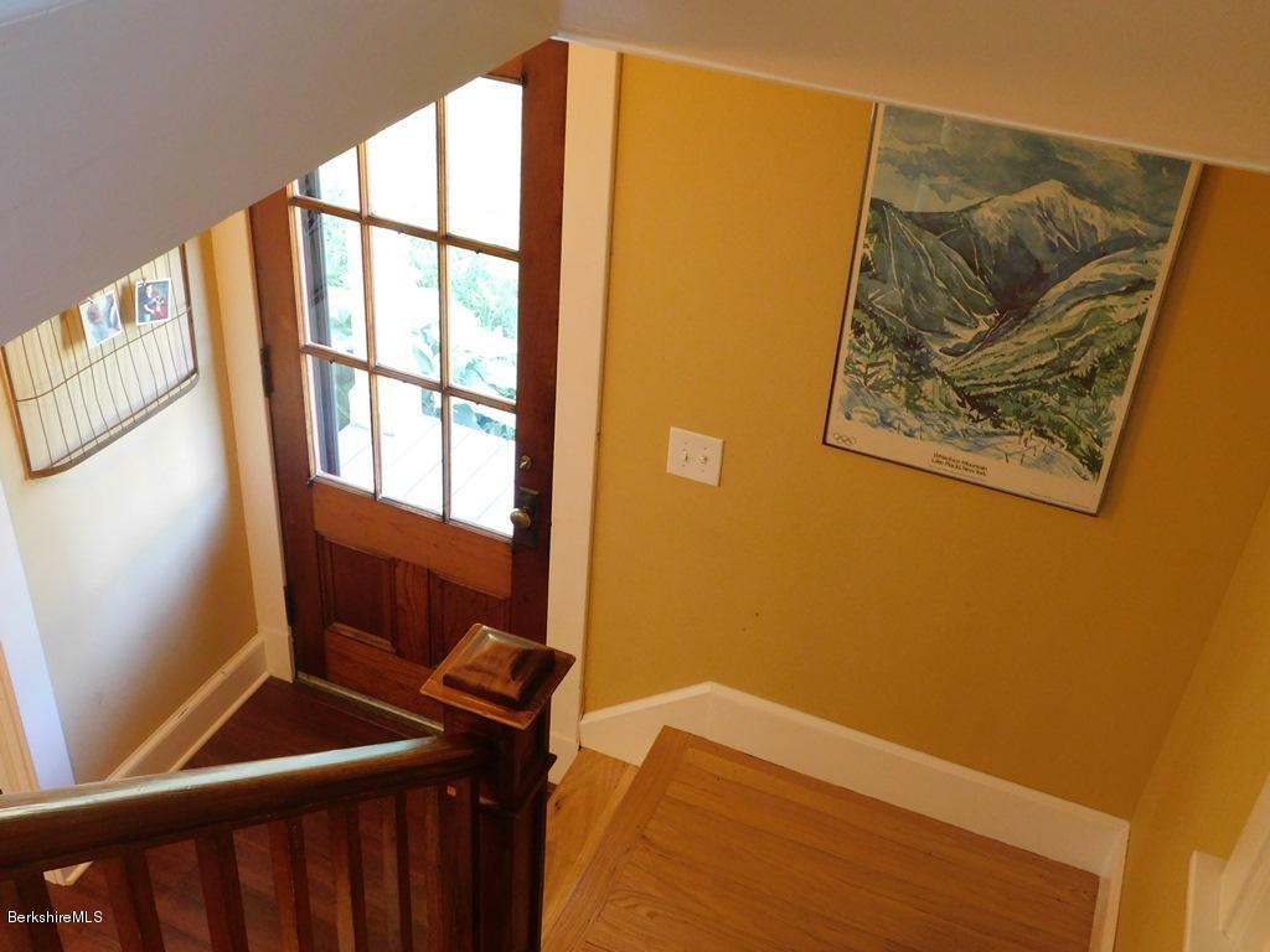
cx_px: 635
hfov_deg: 51.4
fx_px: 1321
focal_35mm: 36
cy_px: 476
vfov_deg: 39.7
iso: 400
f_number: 3.5
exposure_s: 1/13
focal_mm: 6.3
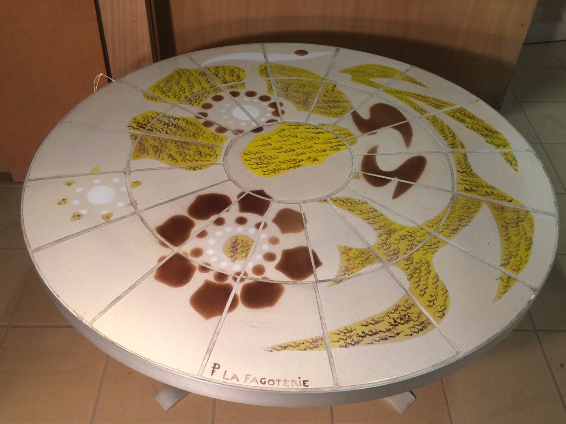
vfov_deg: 41.7
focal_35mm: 34
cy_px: 247
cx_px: 273
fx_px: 556
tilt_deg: -46.9
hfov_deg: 53.9
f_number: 2.2
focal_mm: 4.15
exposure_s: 1/33
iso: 100
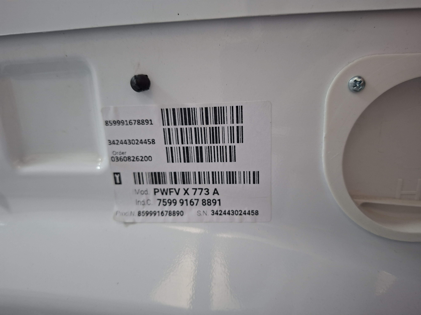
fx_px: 280
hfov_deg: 73.9
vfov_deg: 58.9
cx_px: 210
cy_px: 158
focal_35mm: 23
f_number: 1.8
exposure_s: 1/30
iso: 320
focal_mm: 5.54
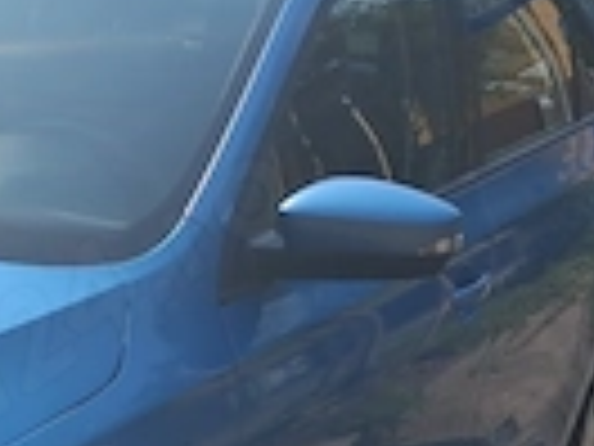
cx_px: -320
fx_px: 2111
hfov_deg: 14.8
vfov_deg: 11.9
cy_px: 419
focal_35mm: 123
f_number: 1.8
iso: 25
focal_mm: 4
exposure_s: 1/791
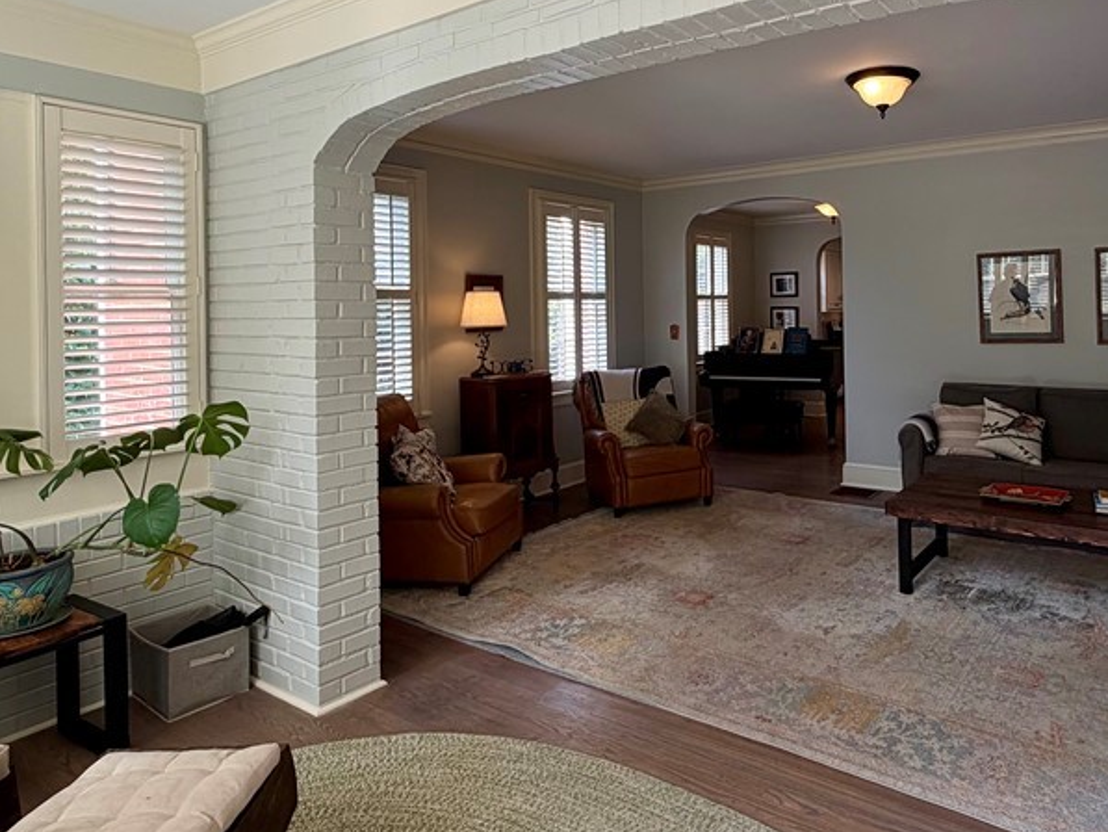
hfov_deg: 70.1
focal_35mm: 24
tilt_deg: +0.5
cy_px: 305
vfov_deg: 56.1
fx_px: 768
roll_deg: +0.6
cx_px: 711
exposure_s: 1/120
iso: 50
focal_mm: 2.22
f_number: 2.2
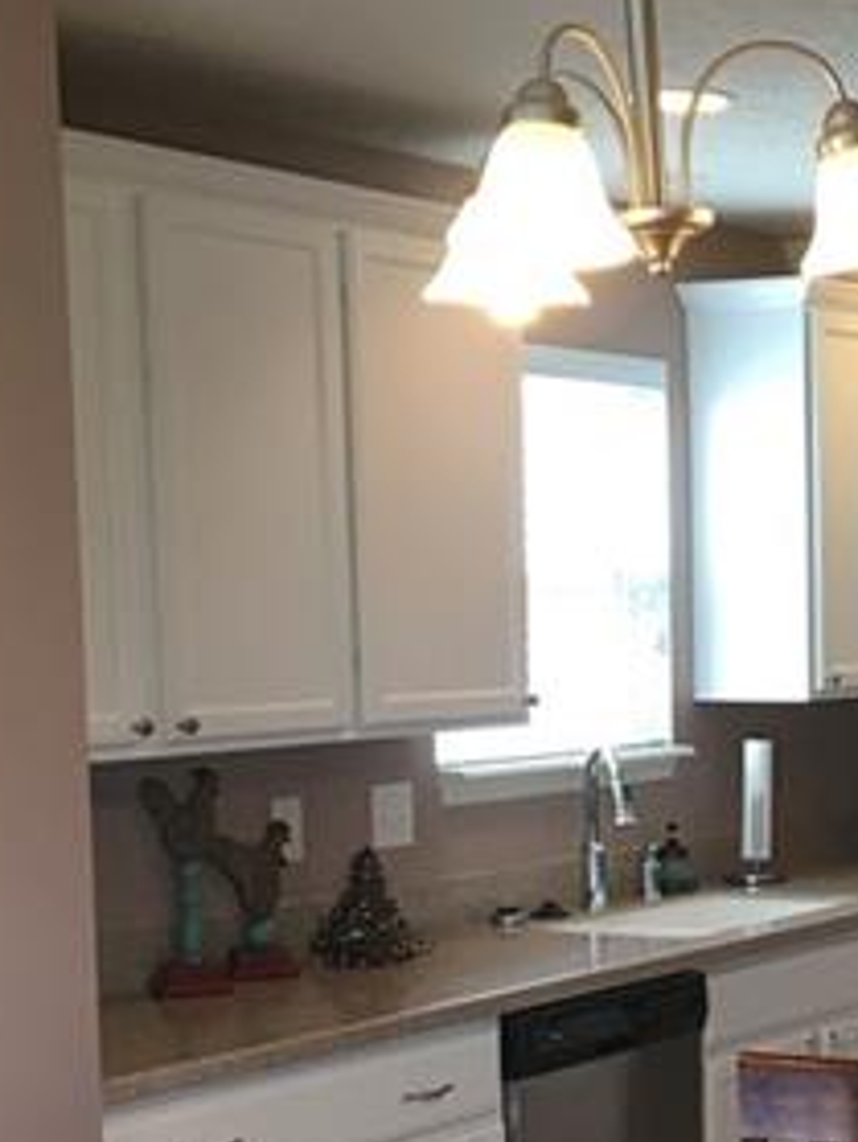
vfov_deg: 24.0
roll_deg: -0.3
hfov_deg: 17.9
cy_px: 908
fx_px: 2640
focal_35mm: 80
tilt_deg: -5.6
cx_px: 924
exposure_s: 1/30
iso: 32
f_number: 2.2
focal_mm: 4.15
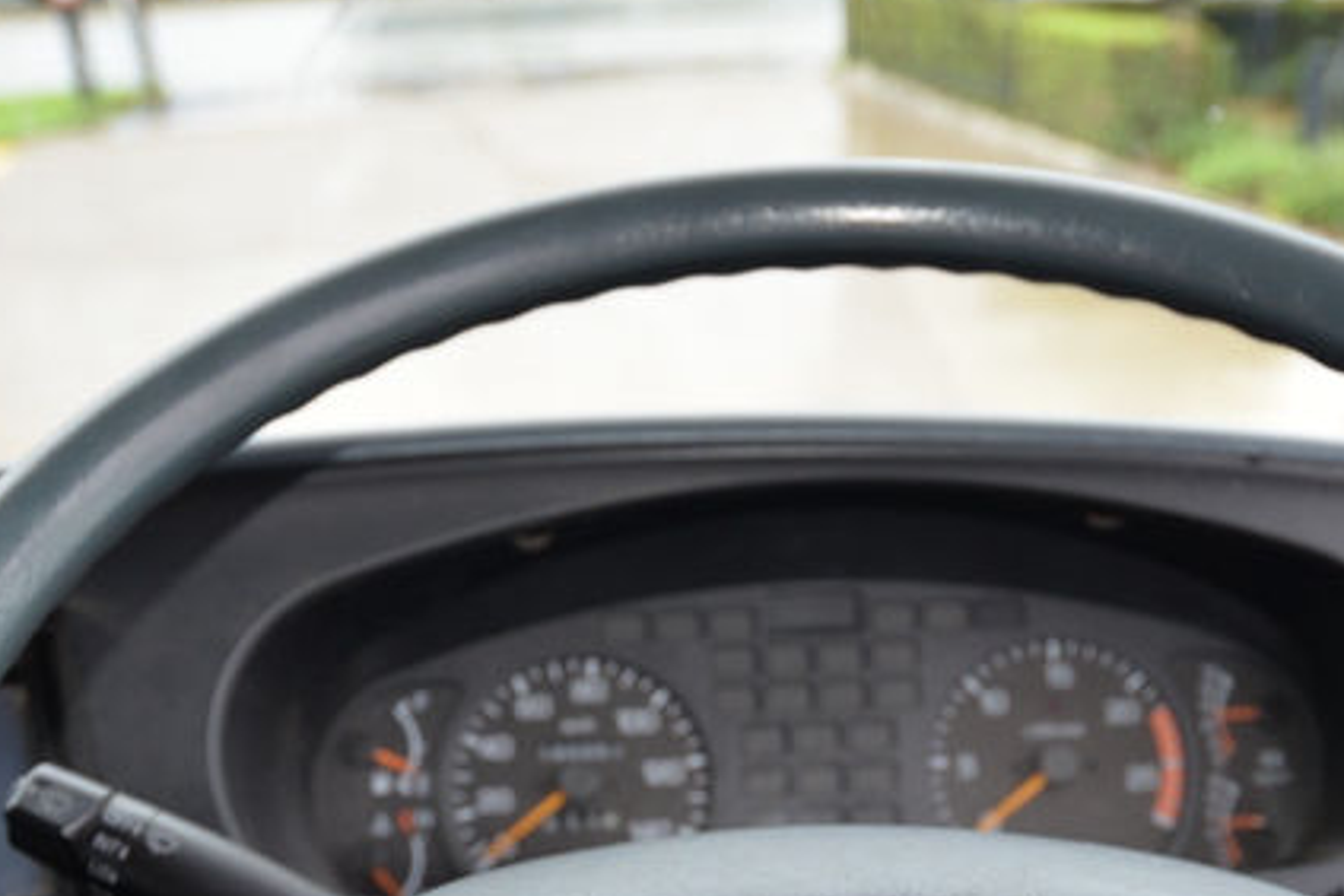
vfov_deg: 24.5
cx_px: 775
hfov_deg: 38.8
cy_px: 1017
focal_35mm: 51
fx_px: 1904
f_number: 3.8
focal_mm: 21
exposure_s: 1/100
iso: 400
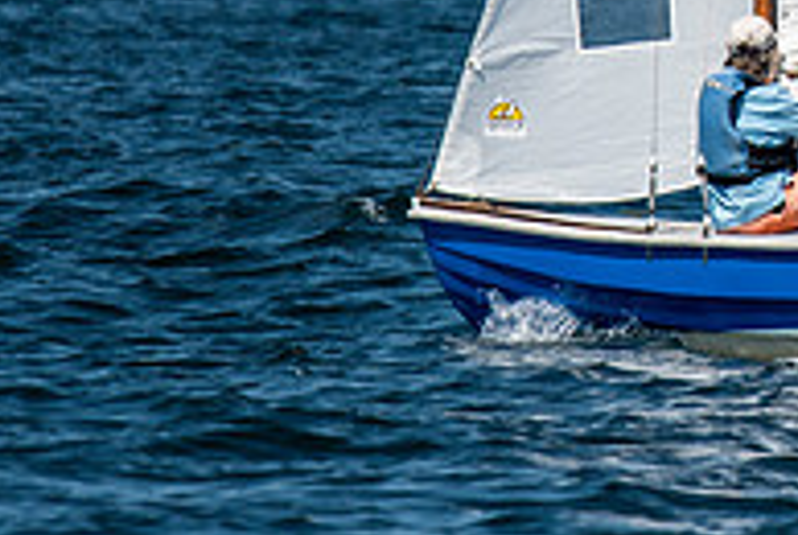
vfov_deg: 0.9
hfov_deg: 1.4
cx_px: 1045
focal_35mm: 1467
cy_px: -183
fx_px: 32568
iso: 320
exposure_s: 1/4000
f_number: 5.6
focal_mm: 300
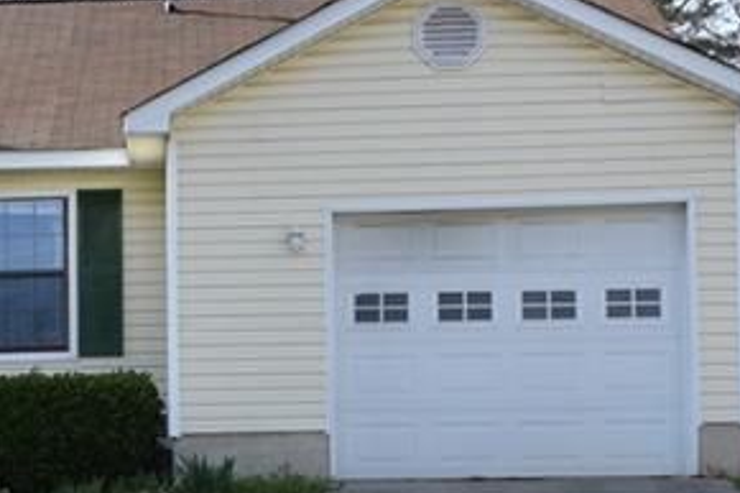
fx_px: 2501
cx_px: -8
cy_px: 570
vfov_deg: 11.1
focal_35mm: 122
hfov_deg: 16.5
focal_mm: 23
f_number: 8
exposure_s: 1/500
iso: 400
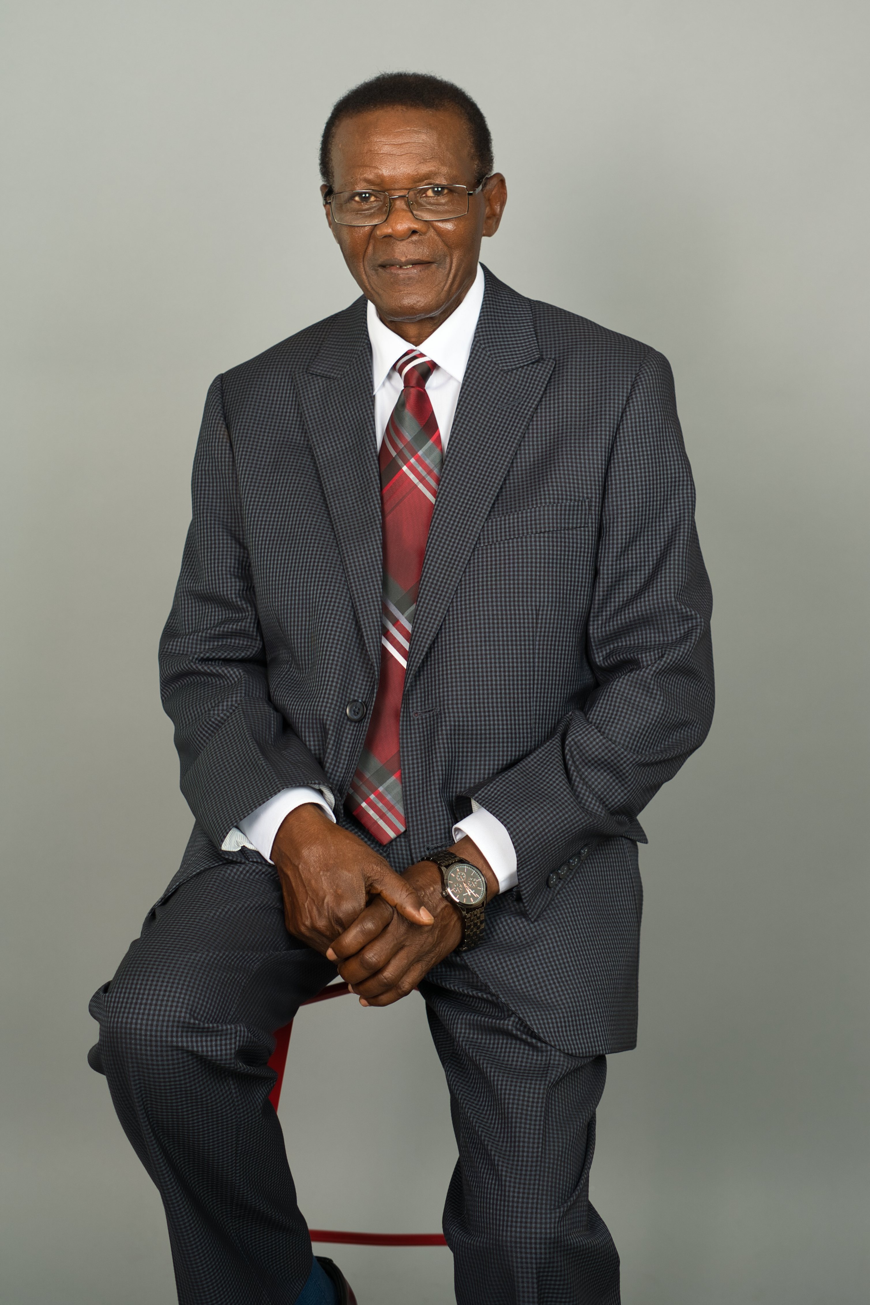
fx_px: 1812
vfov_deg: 39.6
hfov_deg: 27.0
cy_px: 652
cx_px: 435
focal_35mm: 50
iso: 100
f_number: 4
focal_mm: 50
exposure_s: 1/125
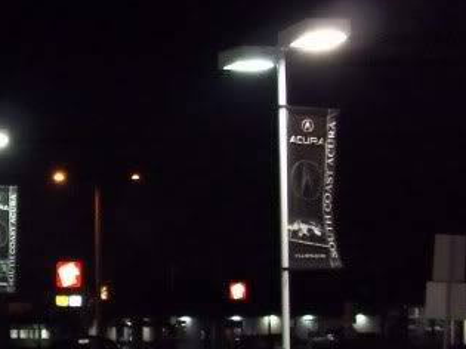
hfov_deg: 15.4
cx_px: -263
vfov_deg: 12.5
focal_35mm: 117
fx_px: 1574
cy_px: 350
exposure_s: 1/30
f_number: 3.1
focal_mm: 6.5
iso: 400
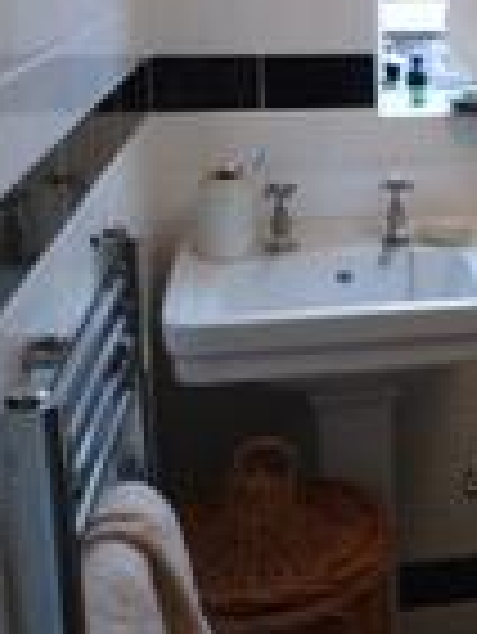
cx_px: 574
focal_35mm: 62
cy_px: 139
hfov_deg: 21.9
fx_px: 1137
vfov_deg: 30.5
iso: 160
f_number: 2.8
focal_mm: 4.4
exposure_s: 1/30
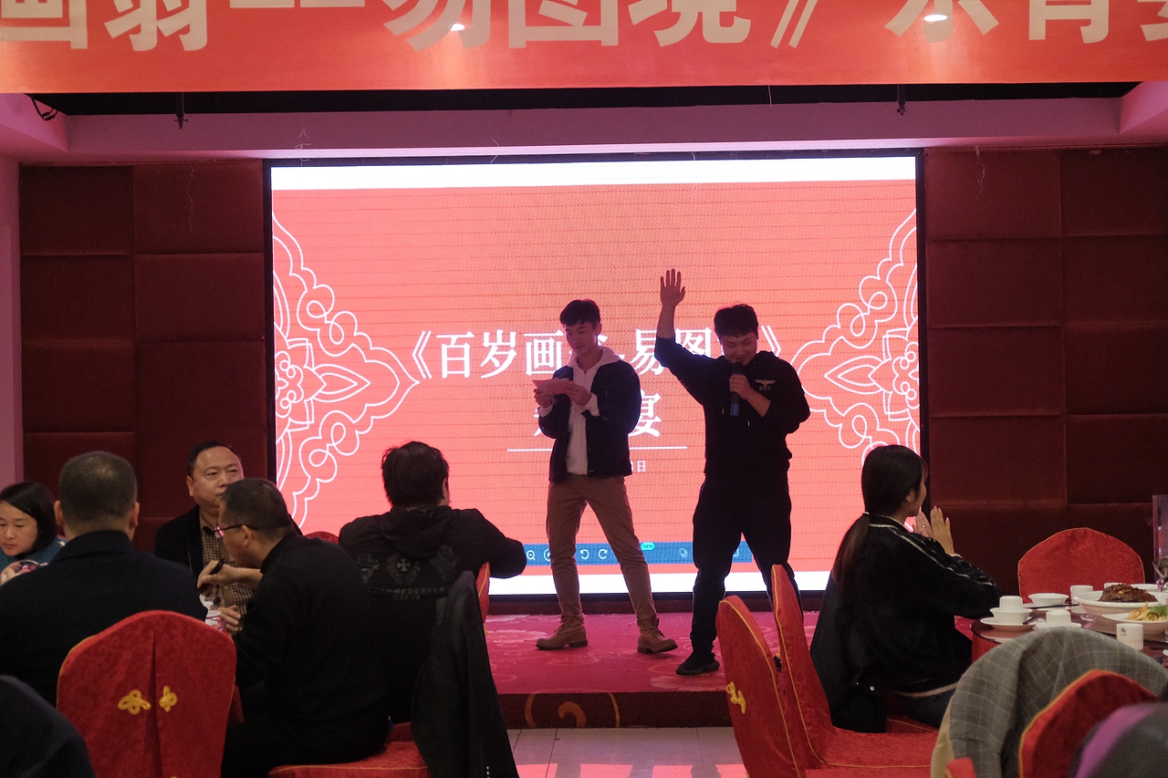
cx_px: 584
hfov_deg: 36.9
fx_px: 1752
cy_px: 389
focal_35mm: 54
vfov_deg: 25.1
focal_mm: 35.8
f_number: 3.6
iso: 5000
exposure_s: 1/125
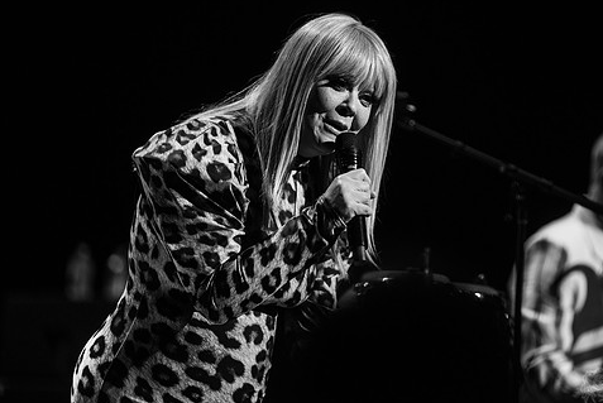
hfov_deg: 8.5
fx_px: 4074
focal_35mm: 243
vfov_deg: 5.7
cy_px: 169
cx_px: 364
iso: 1250
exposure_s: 1/800
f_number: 3.2
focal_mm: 200
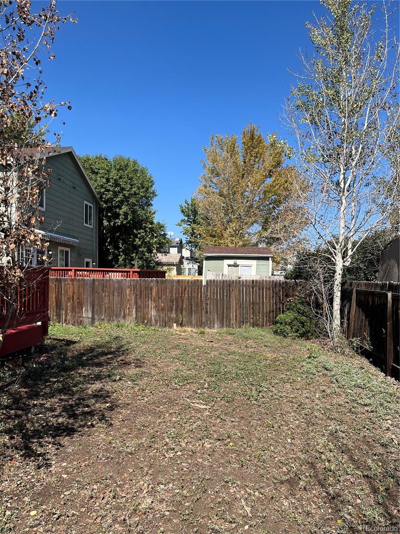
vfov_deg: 67.3
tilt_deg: +0.4
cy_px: 267
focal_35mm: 26
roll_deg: -0.2
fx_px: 401
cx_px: 200
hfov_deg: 53.1
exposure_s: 1/2268
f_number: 1.6
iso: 50
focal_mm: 5.1
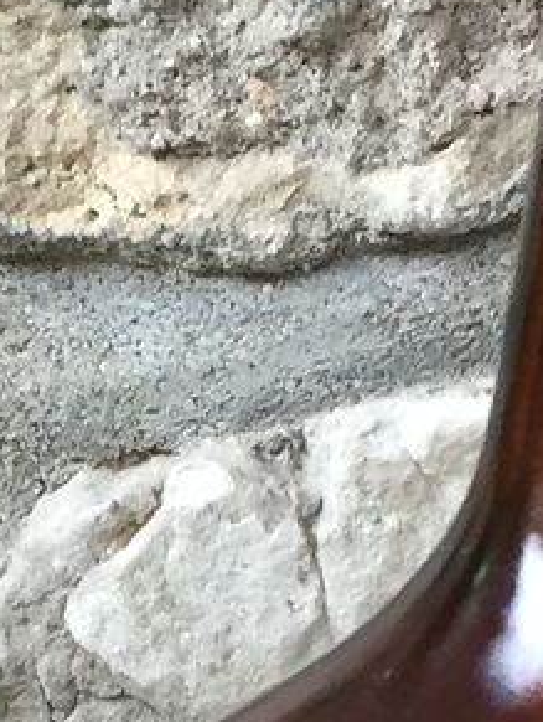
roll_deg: +1.7
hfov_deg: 7.5
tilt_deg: -21.8
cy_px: 1020
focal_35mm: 199
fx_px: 4153
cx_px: 84
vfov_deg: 9.7
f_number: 2.2
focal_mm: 4.15
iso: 100
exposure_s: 1/33
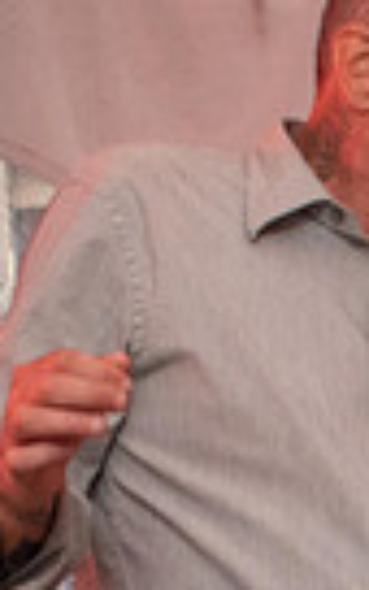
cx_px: 1130
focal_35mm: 251
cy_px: 739
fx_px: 4039
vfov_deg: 8.3
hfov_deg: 5.0
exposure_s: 1/60
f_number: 4.2
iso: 1400
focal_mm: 30
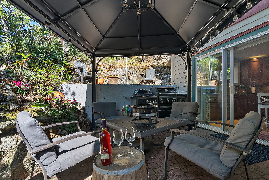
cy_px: 90
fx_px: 120
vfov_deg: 73.8
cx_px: 134
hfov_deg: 96.7
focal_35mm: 16
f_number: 9
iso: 320
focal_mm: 16
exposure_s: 1/8
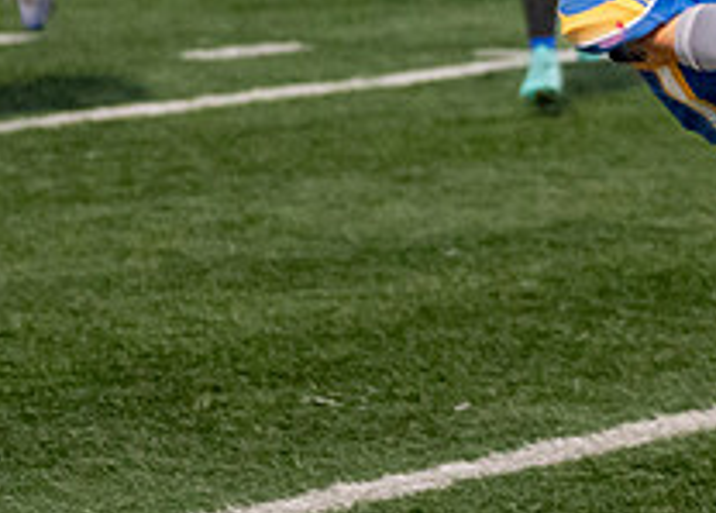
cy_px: 217
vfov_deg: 3.7
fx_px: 7959
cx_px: 662
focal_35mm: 391
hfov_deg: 5.1
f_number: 2.8
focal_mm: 70
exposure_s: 1/1000
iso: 2000
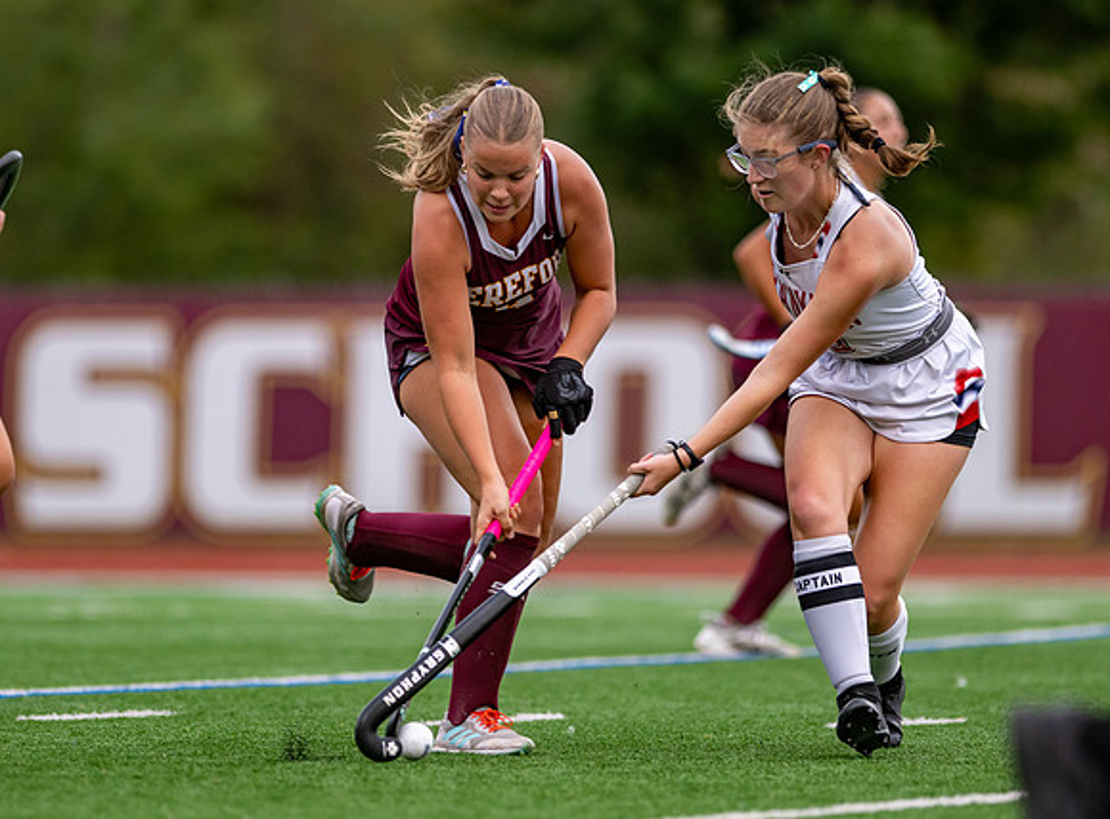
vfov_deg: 3.6
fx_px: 12932
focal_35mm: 406
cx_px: 467
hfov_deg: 4.9
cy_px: 411
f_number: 2.8
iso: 560
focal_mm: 300
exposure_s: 1/1000
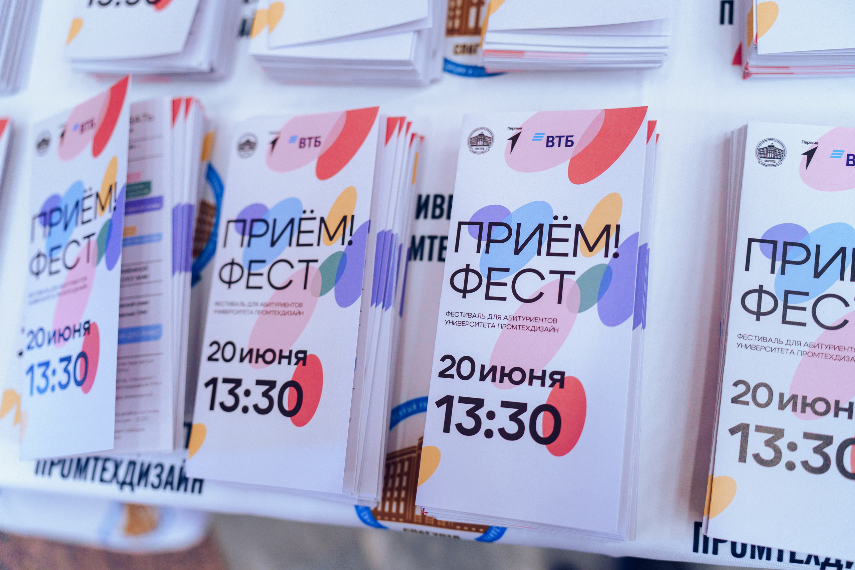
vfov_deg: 37.9
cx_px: 428
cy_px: 285
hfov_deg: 54.4
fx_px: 831
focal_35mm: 35
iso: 320
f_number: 2
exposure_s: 1/200
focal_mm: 35
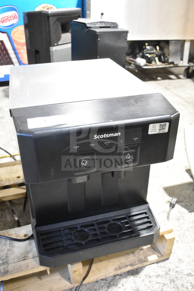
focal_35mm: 33
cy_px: 146
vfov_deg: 57.2
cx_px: 97
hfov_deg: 40.0
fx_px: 267
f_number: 3.8
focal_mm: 22
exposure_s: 1/40
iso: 2000
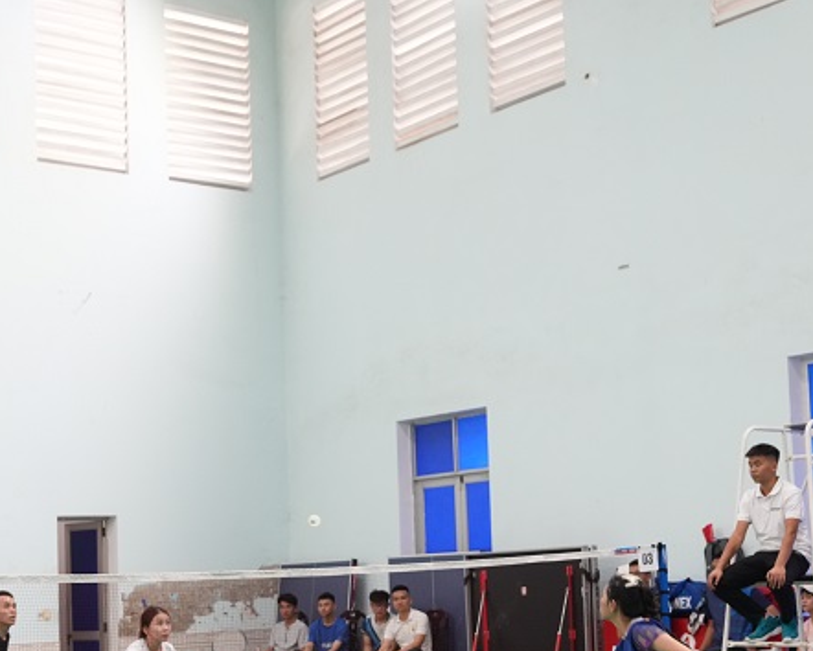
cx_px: 454
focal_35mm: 63
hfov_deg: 30.0
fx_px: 1517
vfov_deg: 24.1
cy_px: 449
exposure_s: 1/100
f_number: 3.5
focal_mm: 29
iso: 1000
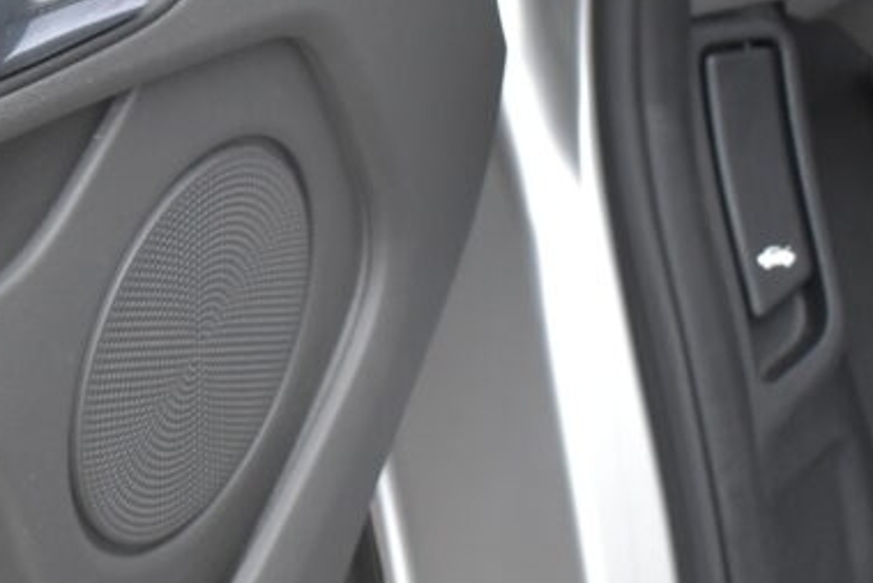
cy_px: 60
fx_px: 2653
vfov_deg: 12.4
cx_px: -106
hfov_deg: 18.0
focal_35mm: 109
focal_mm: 27
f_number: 4
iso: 1600
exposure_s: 1/1000
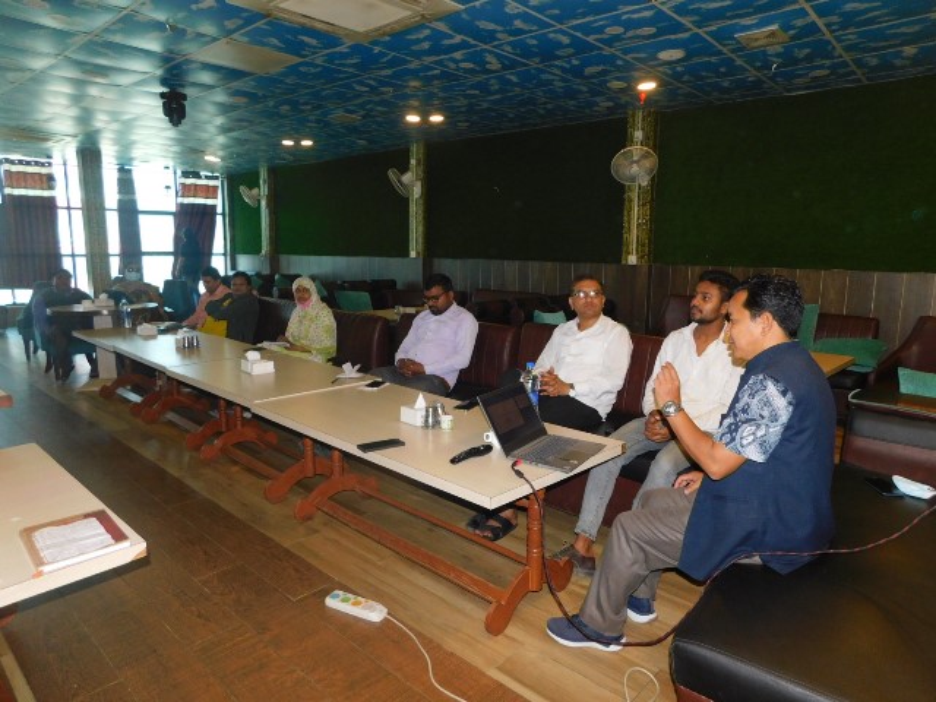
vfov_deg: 58.9
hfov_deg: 73.9
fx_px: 622
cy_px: 351
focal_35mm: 23
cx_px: 468
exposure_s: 1/30
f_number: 3
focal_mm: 4
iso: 200
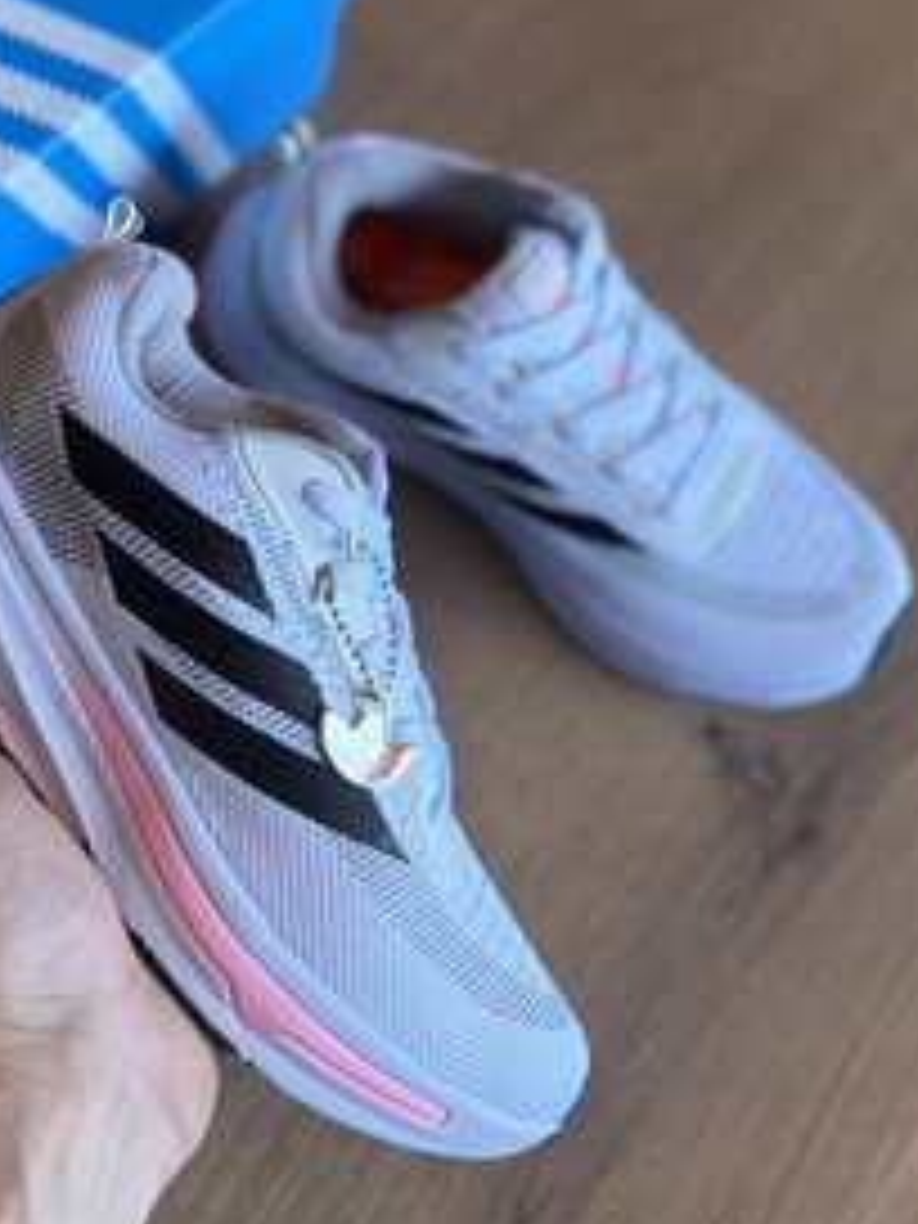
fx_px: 1803
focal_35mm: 51
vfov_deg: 36.9
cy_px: 358
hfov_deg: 28.5
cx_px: 374
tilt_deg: -62.5
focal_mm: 5.96
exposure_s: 1/100
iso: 100
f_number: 1.6
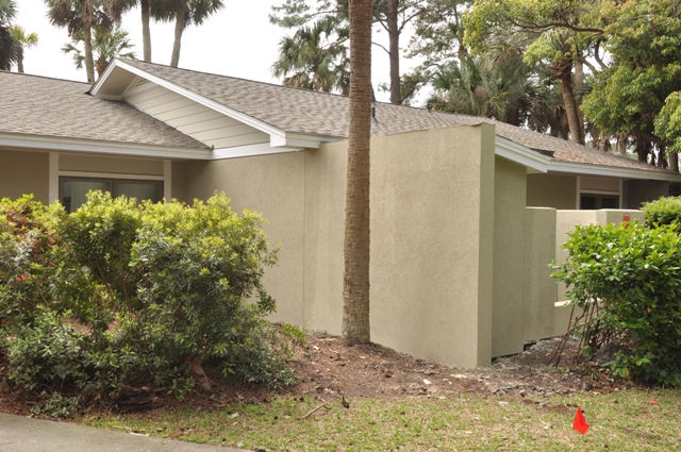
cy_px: 226
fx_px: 623
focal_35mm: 33
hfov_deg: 57.3
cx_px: 340
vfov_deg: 39.9
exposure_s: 1/125
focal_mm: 22
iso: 200
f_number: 9
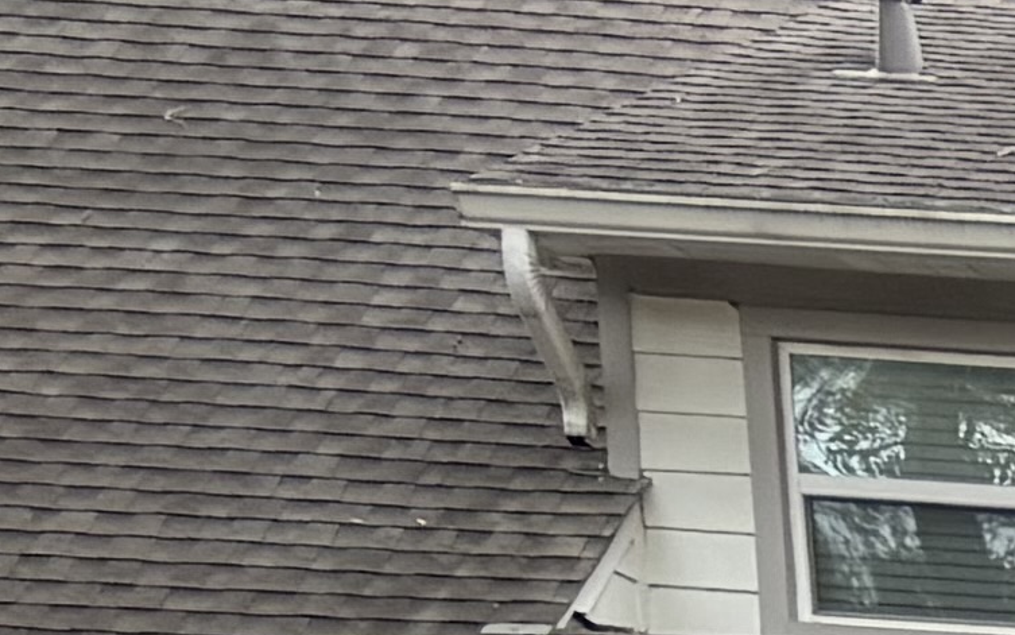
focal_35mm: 193
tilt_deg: -11.4
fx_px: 5340
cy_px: 2820
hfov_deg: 7.9
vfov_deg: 5.6
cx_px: 3780
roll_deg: -1.1
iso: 100
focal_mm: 6.76
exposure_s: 1/121
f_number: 1.78
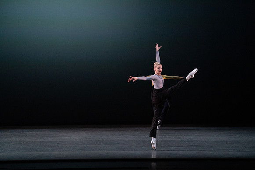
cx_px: 128
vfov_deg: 8.8
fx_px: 1105
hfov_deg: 13.2
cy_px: 85
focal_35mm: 156
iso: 12800
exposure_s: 1/500
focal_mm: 156
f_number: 8
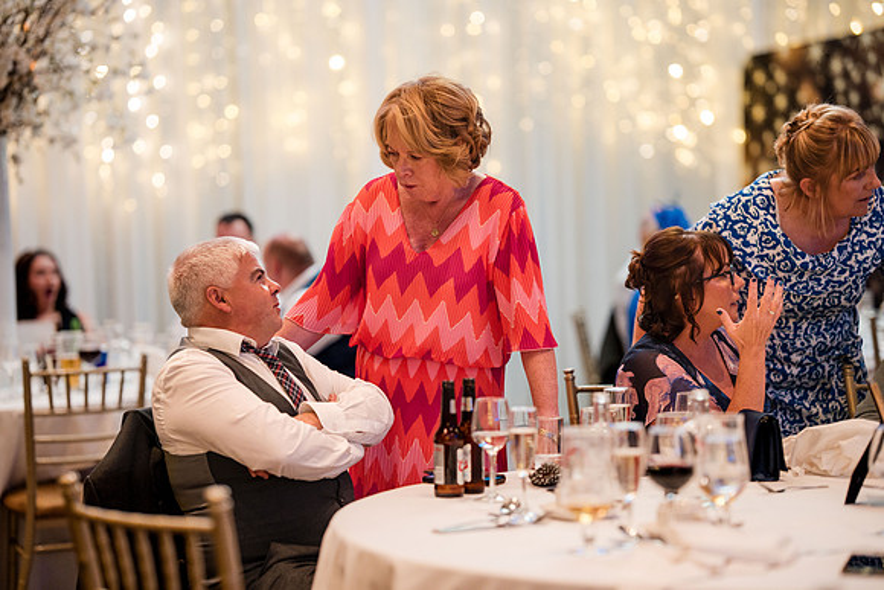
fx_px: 2088
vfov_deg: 16.1
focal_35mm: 85
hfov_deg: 23.9
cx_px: 442
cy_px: 295
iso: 1250
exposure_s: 1/250
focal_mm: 85
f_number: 1.6
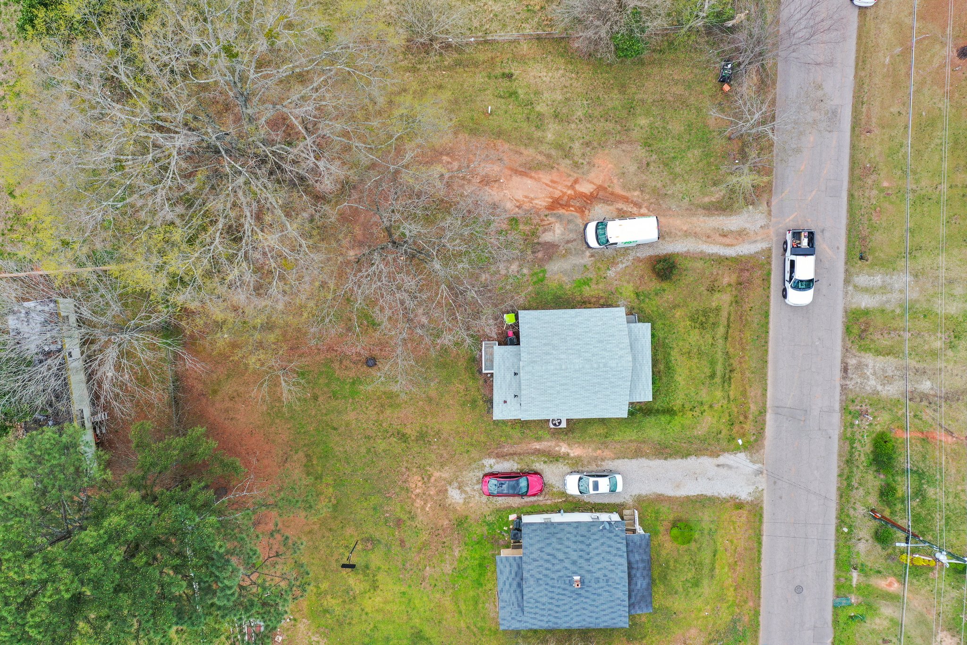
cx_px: 484
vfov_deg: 46.4
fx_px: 752
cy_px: 322
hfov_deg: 65.5
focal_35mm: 28
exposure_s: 1/200
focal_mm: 10.26
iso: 100
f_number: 4.5
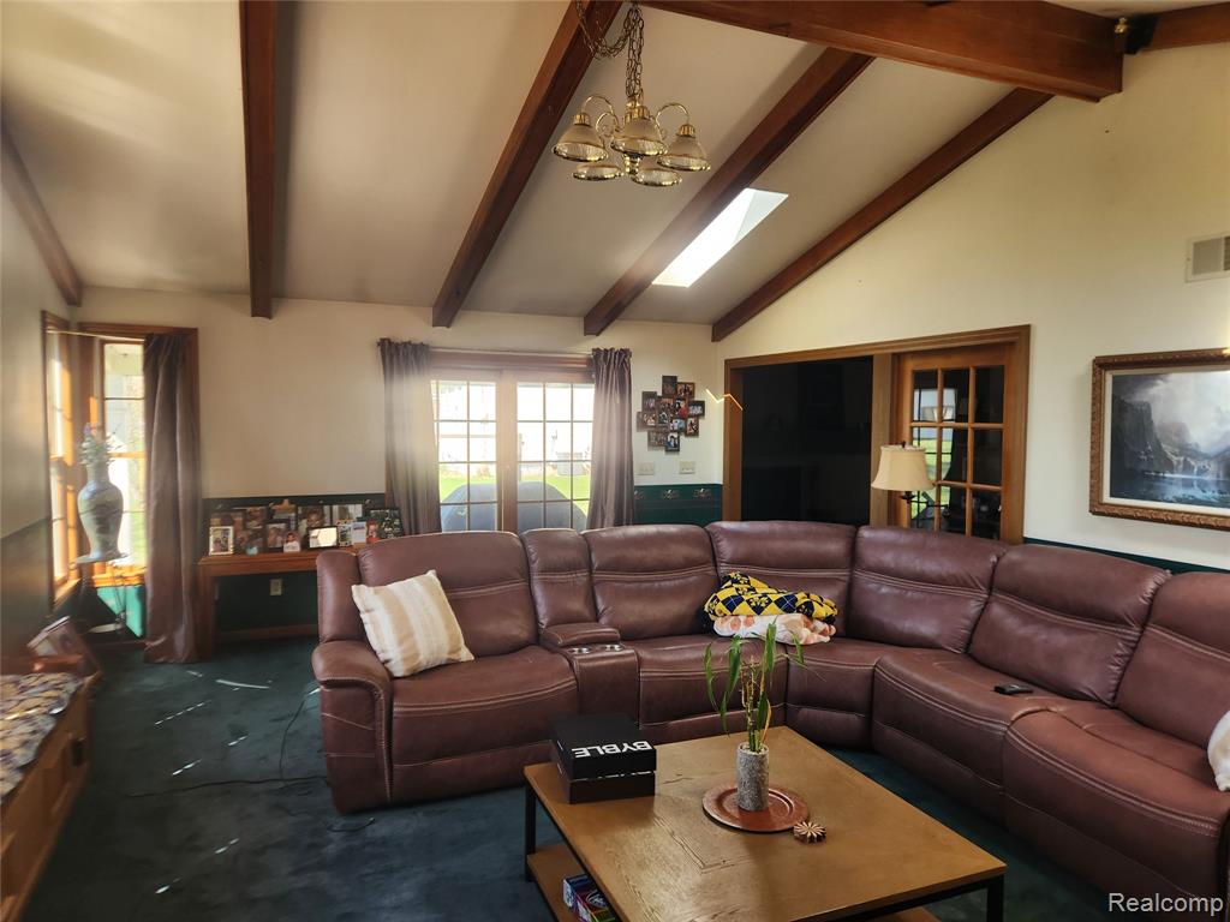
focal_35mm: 23
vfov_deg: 58.9
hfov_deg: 73.9
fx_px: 817
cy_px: 461
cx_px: 615
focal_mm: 5.4
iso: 125
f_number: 1.8
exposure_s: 1/180
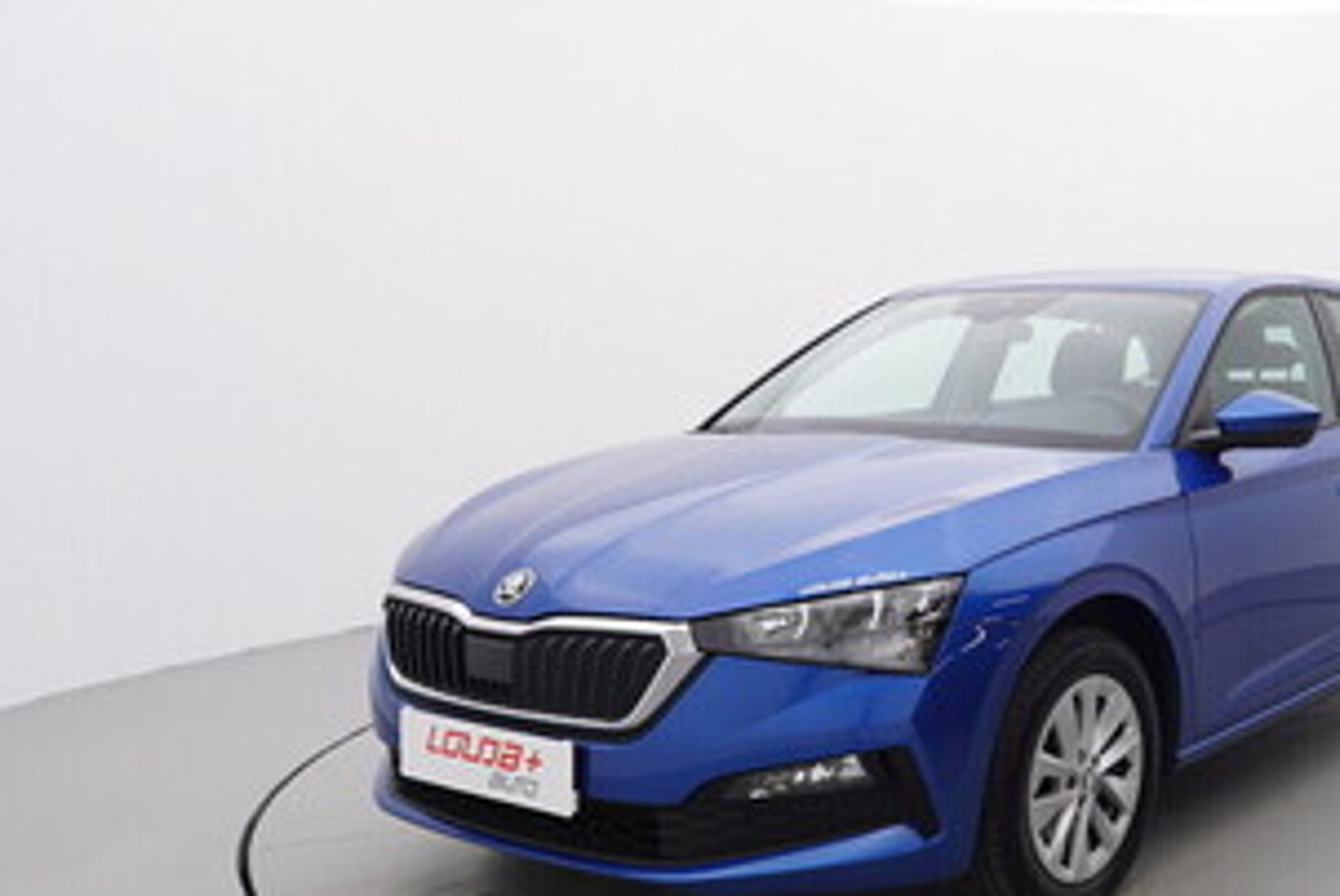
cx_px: 1111
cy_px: 566
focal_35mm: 41
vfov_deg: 32.6
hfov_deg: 44.6
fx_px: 1524
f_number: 5.6
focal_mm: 15
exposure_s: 1/80
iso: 200
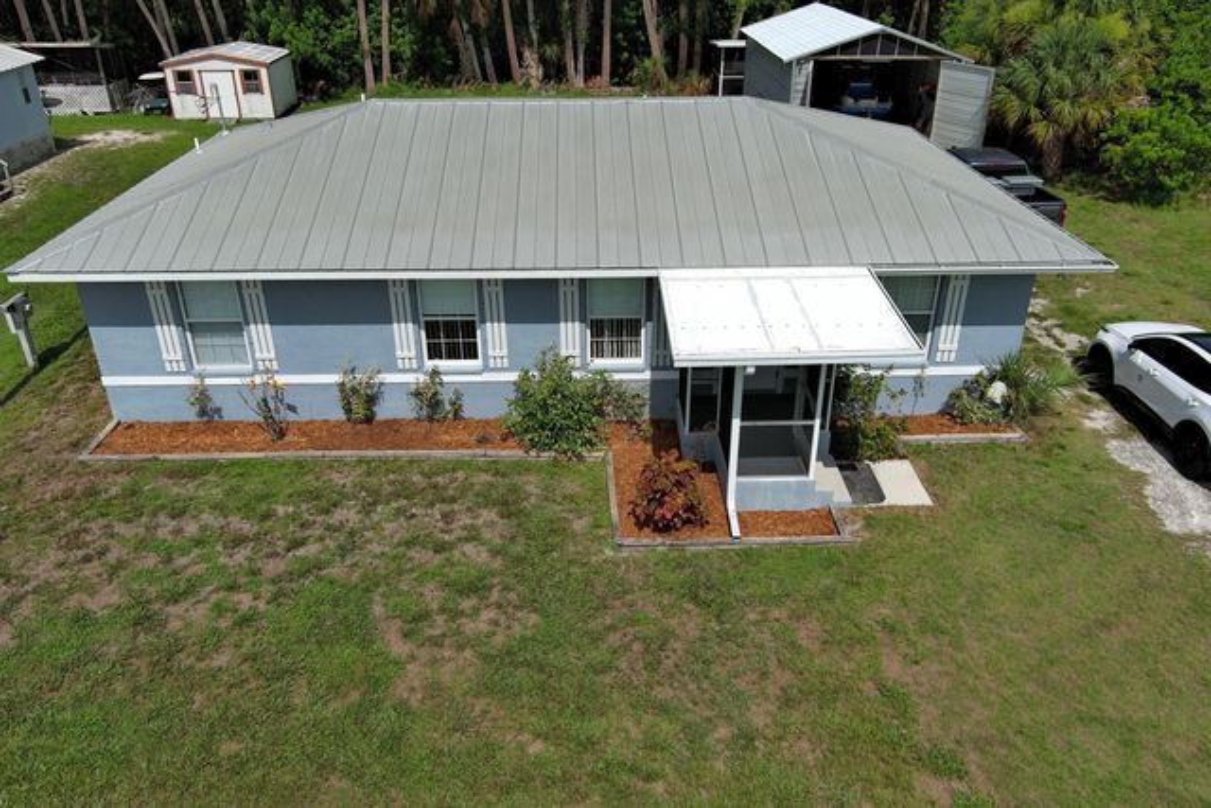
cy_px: 404
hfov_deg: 63.6
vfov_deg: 45.0
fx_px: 976
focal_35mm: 29
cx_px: 606
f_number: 2.8
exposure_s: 1/2342
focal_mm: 10.57
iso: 102
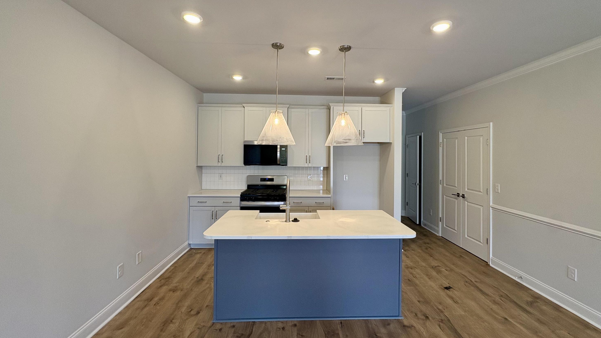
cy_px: 150
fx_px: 255
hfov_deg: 99.4
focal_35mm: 16
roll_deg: +0.6
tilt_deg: +1.5
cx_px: 307
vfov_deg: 66.9
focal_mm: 2.22
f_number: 2.2
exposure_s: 1/120
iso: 125
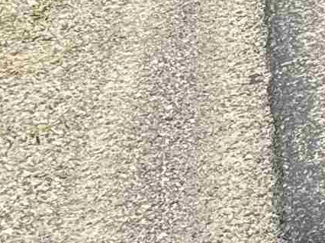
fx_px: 948
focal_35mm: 101
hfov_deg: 12.8
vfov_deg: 13.1
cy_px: -203
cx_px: 857
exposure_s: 1/590
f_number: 2.2
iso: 64
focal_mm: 2.22
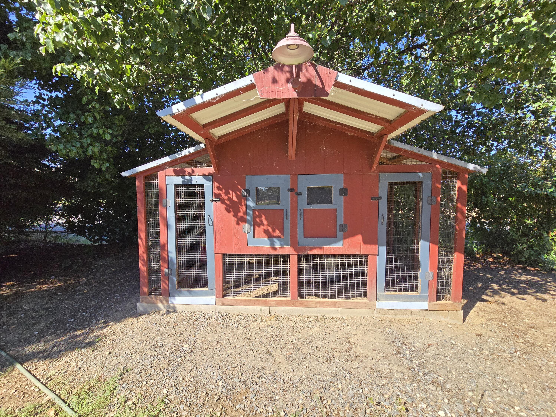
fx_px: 209
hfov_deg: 106.2
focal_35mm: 13
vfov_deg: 89.9
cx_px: 278
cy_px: 208
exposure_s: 1/2000
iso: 160
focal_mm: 2.2
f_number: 2.2
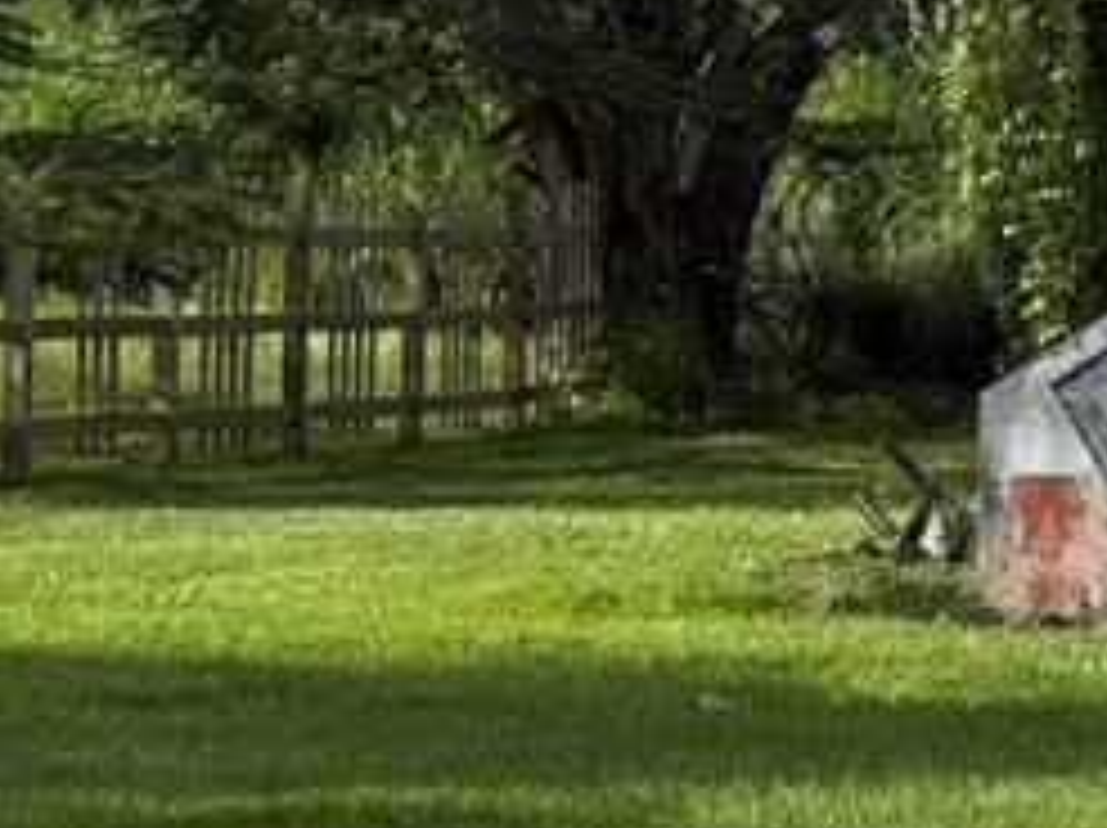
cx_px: 2192
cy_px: 320
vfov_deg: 7.4
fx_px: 6390
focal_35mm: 200
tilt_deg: +0.6
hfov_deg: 9.3
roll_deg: -0.9
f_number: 1.78
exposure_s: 1/3378
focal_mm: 6.76
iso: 64
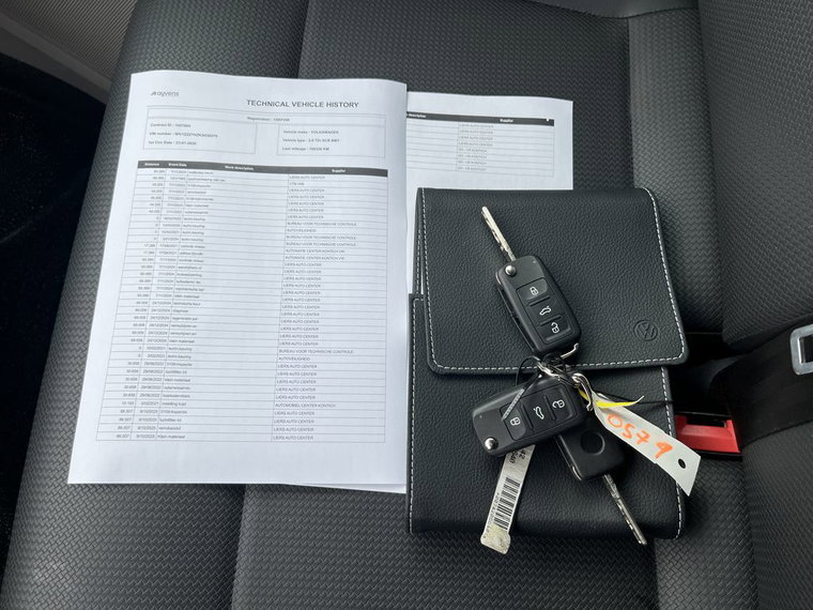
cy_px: 305
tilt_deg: -70.6
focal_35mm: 26
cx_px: 406
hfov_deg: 67.3
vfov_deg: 53.1
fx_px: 611
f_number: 1.6
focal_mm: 5.1
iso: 50
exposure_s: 1/696
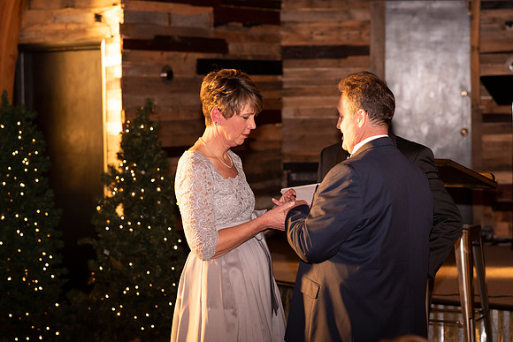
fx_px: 1306
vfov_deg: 14.9
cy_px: 158
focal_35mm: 92
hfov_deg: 22.2
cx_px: 277
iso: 500
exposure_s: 1/160
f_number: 3.5
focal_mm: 85
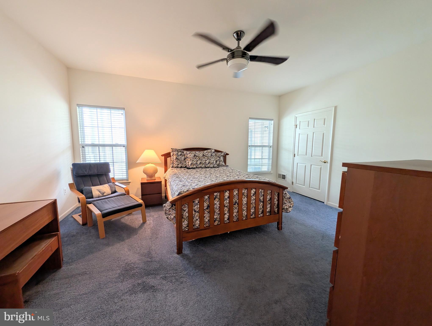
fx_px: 150
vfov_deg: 94.6
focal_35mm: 12
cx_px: 216
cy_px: 163
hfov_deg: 110.5
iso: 63
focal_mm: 2.23
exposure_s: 1/30
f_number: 1.95
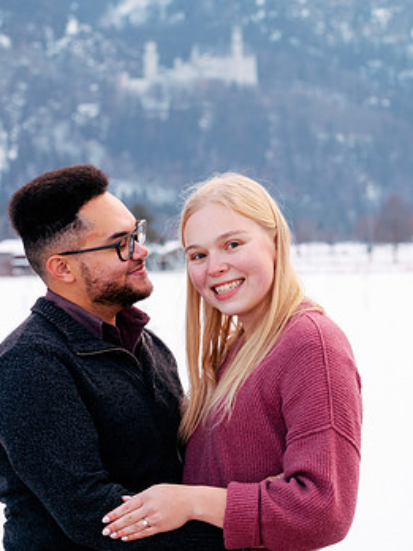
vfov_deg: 13.3
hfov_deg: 10.0
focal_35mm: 149
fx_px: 2370
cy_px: 255
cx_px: 180
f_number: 10
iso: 800
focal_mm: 120
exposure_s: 1/125
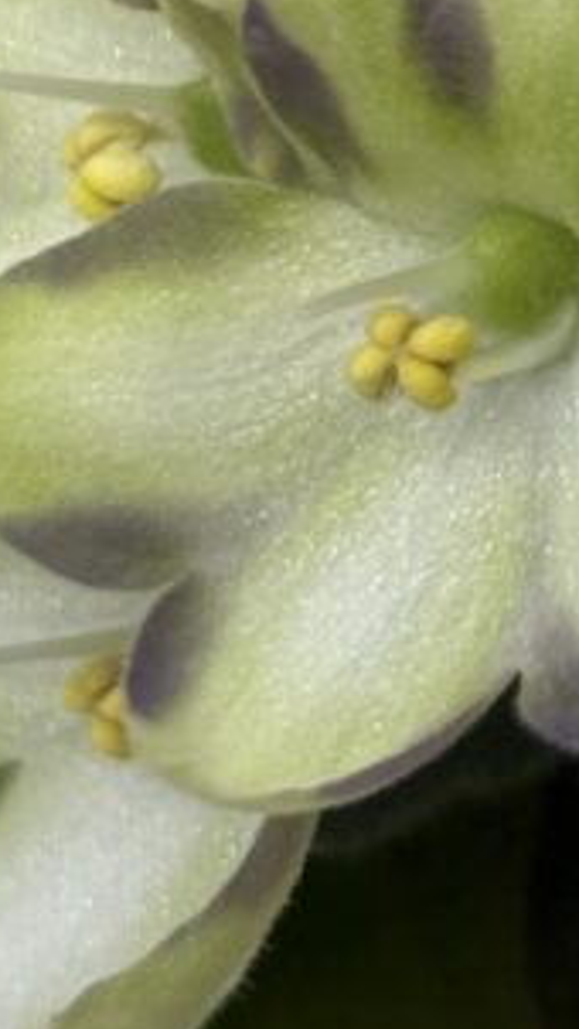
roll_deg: +1.3
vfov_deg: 11.0
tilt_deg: -32.6
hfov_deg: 6.2
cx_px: 882
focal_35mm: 192
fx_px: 5237
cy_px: -232
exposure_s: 1/146
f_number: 1.6
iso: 50
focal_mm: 5.96
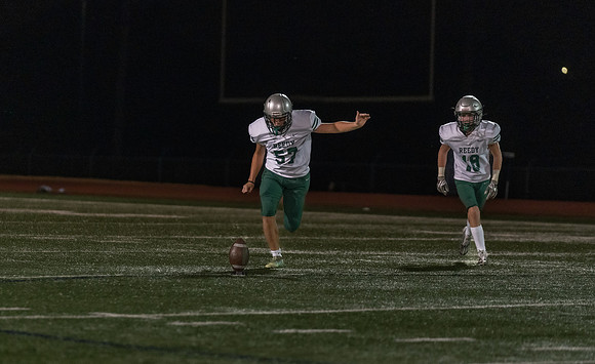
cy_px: 178
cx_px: 278
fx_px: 4499
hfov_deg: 7.6
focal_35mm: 279
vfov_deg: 4.6
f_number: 2.8
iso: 5000
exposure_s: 1/1000
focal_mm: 200
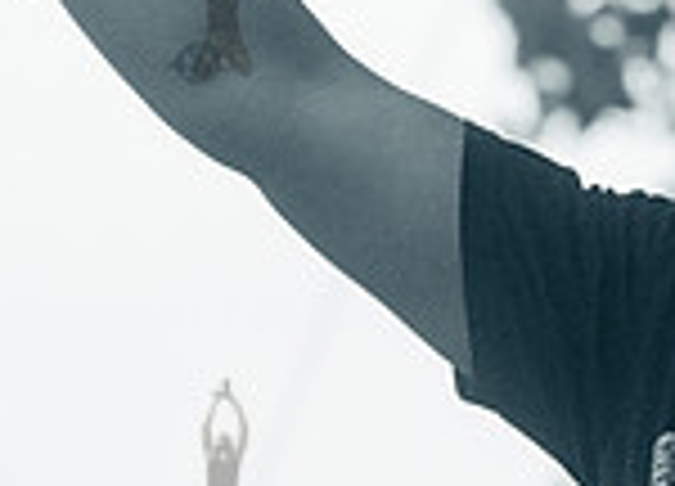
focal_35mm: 363
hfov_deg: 5.5
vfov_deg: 4.0
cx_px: 1000
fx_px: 6978
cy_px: 192
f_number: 4
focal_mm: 86
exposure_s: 1/1250
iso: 5000
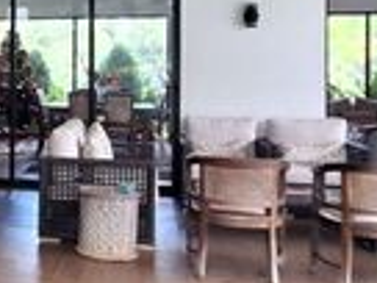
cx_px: -58
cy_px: 53
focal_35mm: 61
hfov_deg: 28.2
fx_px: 664
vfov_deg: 23.6
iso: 50
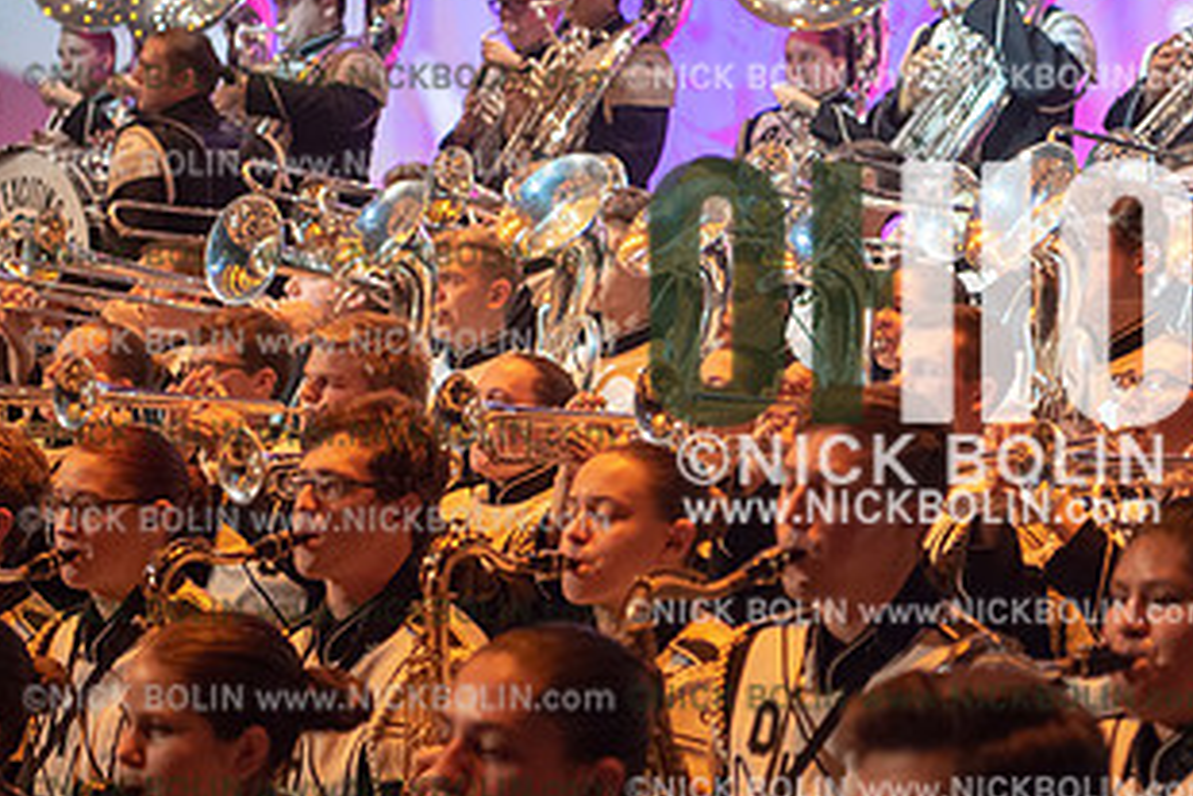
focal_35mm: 103
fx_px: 3415
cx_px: 920
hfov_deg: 19.6
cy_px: 344
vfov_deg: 13.3
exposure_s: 1/200
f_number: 2.8
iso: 2000
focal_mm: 55
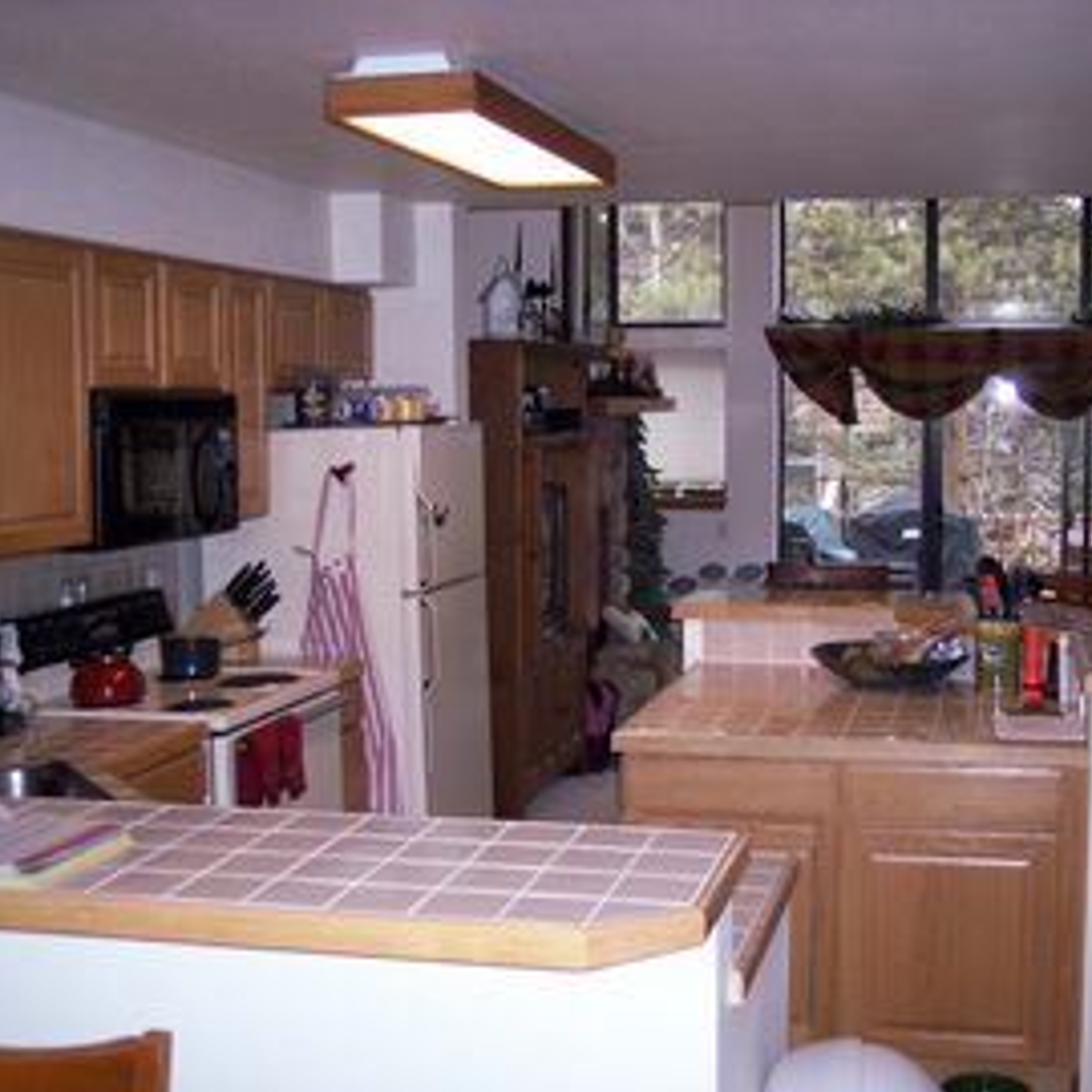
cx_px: 667
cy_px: 554
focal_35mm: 47
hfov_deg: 35.9
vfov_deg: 36.1
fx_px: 1677
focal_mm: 8
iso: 140
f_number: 2.8
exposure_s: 1/60
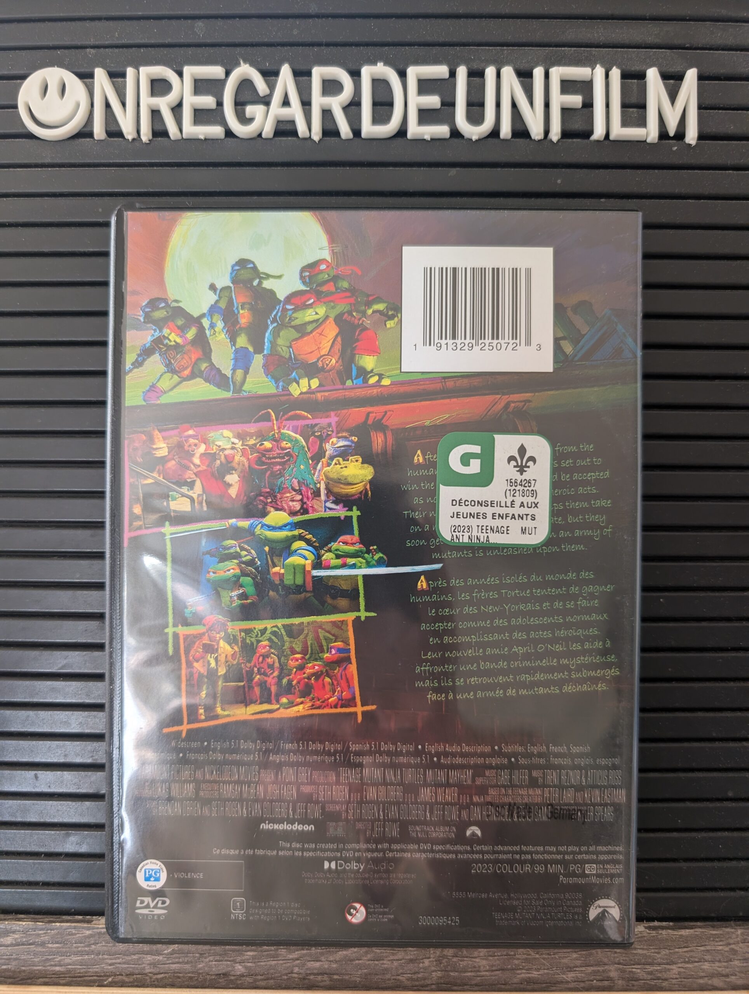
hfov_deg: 56.9
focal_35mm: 24
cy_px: 497
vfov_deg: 71.5
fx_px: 691
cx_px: 374
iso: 164
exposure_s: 1/89.2
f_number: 1.68
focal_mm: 6.9
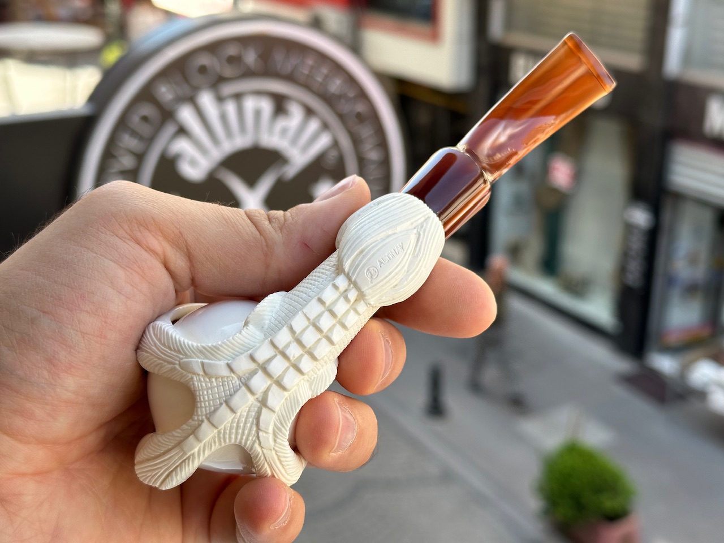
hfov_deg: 39.7
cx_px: 362
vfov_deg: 30.3
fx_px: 1004
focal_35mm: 48
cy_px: 272
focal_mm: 6.86
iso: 64
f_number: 1.78
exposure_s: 1/484
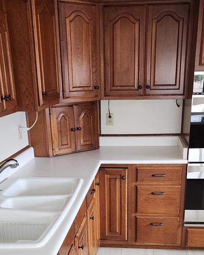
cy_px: 202
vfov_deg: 37.5
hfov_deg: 31.4
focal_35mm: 48
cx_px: 105
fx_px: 362
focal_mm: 6.4
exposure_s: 1/120
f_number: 1.8
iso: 200
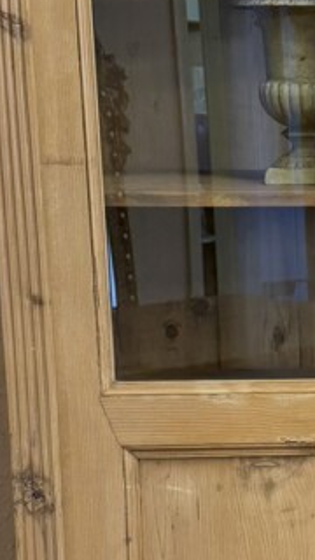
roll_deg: +0.3
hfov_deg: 11.8
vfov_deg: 21.7
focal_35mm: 98
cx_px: 466
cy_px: 380
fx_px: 1455
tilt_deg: -10.1
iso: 200
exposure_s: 1/100
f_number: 1.78
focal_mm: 6.76
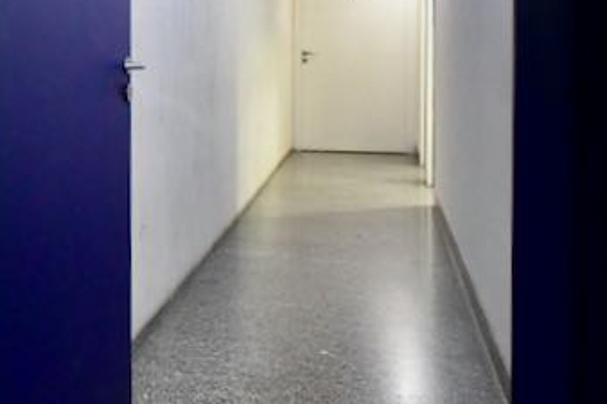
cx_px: 93
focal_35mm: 48
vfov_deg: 27.4
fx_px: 809
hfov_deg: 39.0
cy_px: 75
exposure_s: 1/60
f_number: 4
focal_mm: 10
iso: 4500
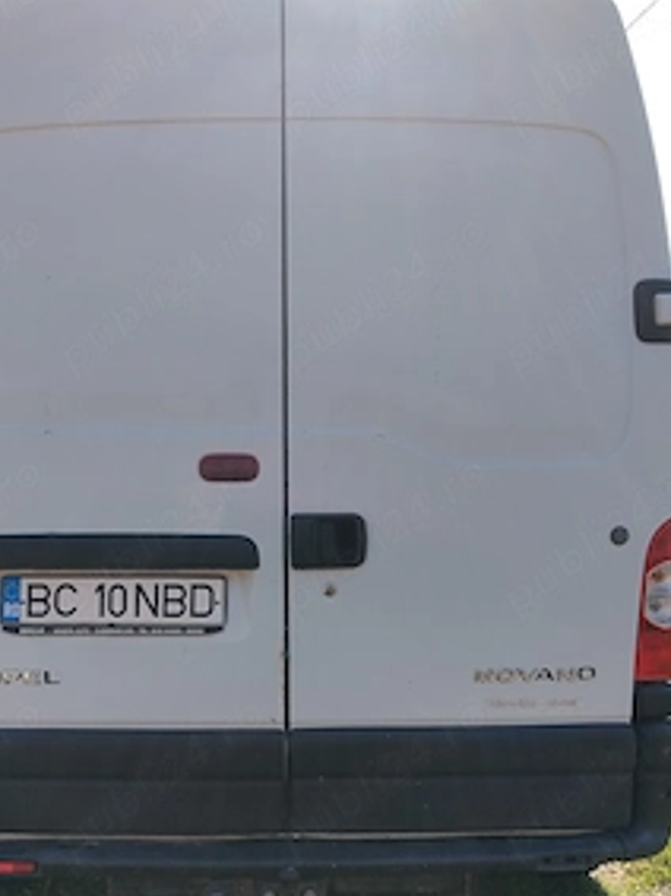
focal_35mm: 41
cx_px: 272
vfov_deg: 45.2
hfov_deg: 35.0
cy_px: 589
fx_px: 1060
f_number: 1.8
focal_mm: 3.96
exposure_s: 1/1263
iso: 50
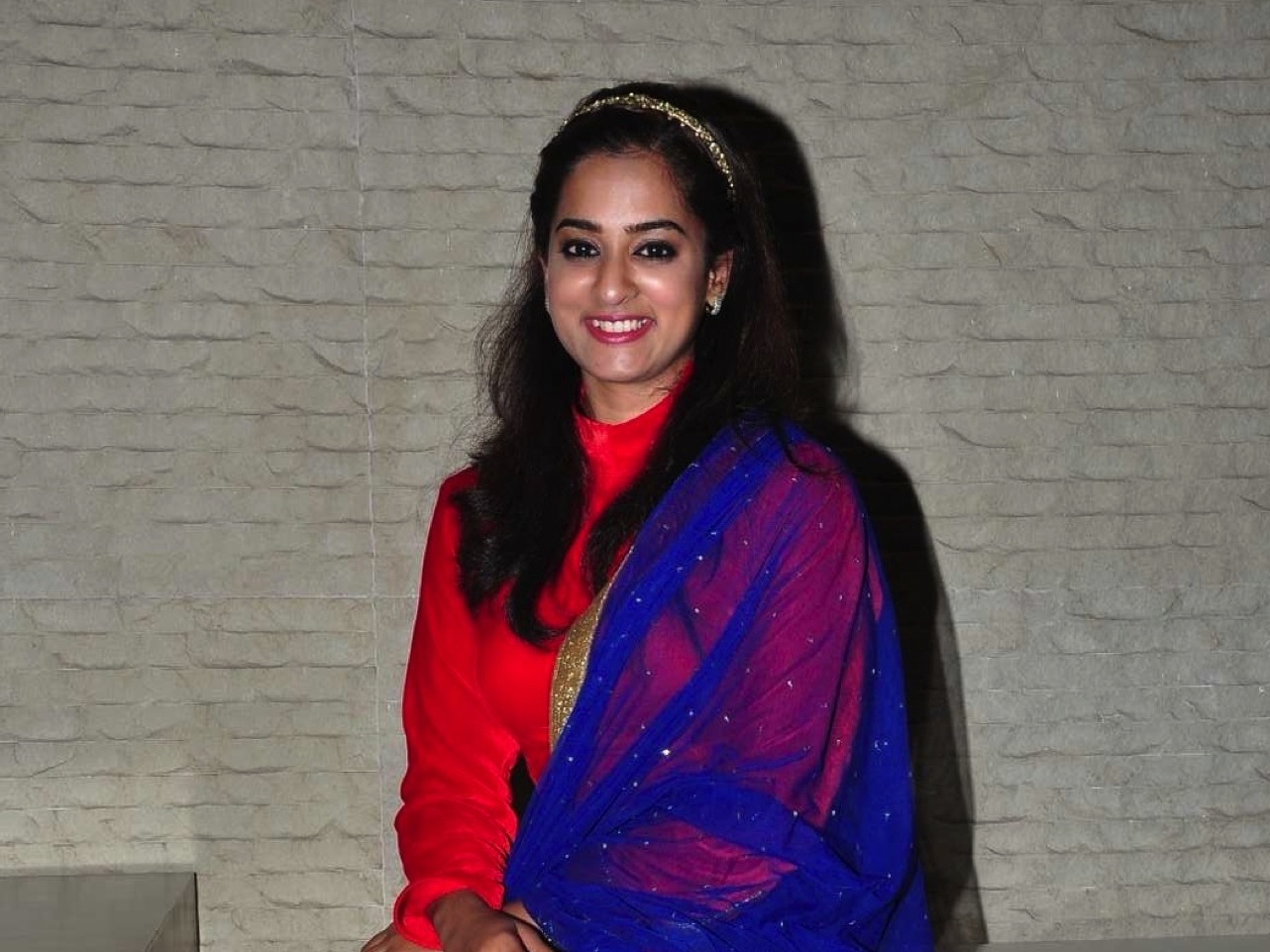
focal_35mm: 66
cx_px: 643
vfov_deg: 21.4
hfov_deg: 29.4
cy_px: 959
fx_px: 2421
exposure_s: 1/125
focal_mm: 30
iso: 400
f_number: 13
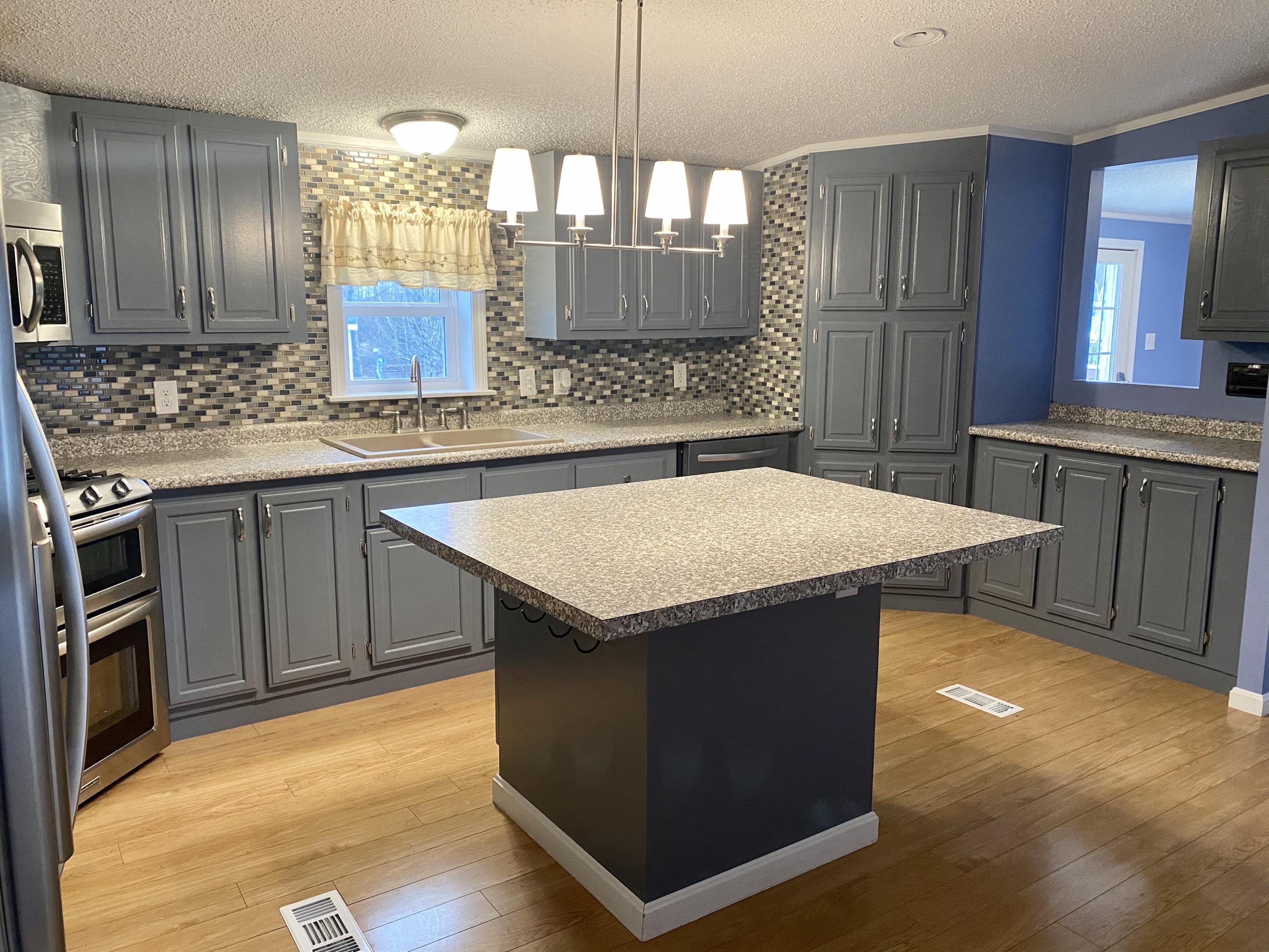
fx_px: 953
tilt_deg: -10.4
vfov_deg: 53.1
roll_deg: -0.2
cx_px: 634
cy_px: 476
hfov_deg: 67.3
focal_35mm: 26
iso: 250
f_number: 1.8
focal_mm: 4.25
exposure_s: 1/60
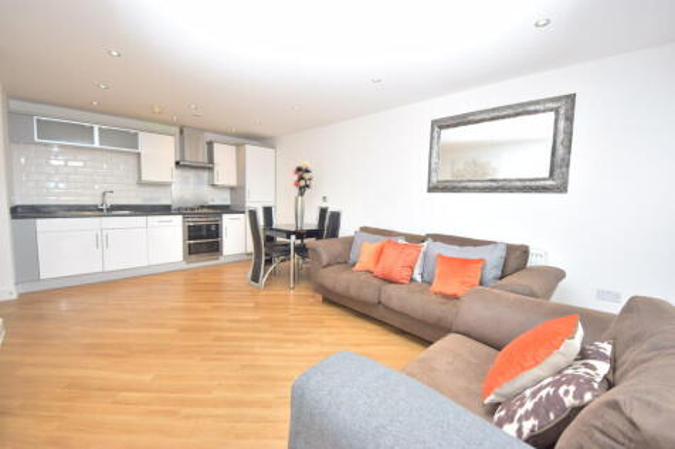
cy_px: 224
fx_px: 365
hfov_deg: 85.4
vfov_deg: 63.2
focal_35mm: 20
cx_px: 338
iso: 400
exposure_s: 1/80
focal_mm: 13
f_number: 5
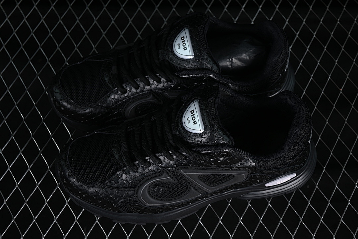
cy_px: 120
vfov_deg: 18.2
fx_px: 746
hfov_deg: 27.0
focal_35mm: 75
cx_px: 179
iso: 160
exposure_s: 1/40
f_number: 6.3
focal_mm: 50
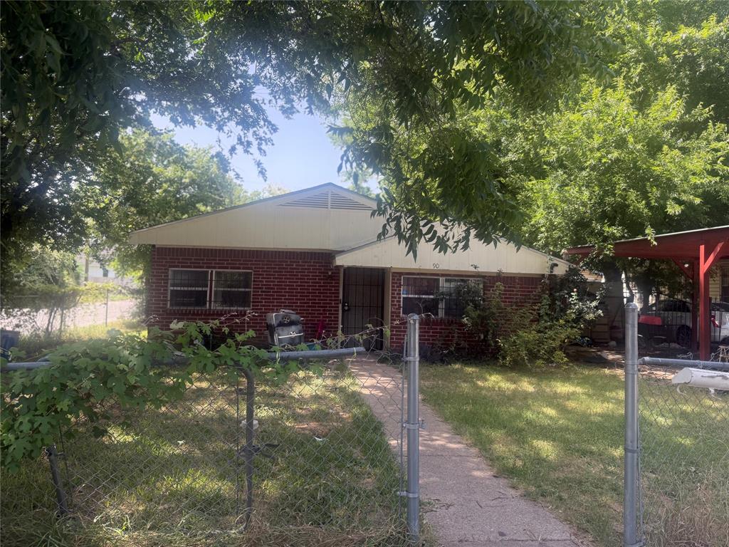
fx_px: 505
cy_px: 274
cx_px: 364
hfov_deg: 71.6
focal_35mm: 24
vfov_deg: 56.8
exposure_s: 1/689
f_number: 1.78
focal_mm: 6.76
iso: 100
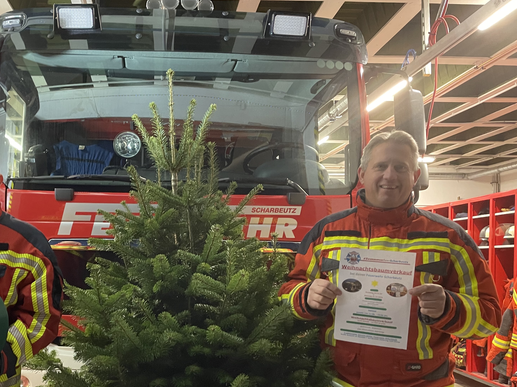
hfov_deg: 50.5
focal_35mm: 36
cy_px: 254
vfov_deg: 39.3
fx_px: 538
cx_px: 175
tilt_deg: -0.2
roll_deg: -1.4
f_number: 1.6
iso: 400
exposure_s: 1/33
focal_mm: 4.2
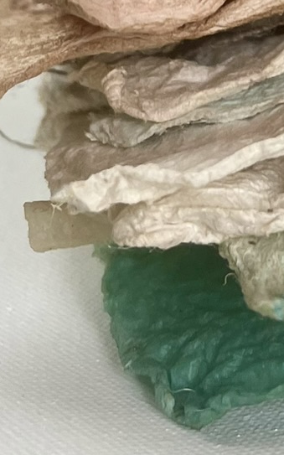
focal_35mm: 104
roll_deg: -0.9
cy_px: -147
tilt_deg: -10.3
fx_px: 1289
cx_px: 436
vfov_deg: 18.5
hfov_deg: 12.0
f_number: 1.6
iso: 125
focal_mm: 5.1
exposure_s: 1/121
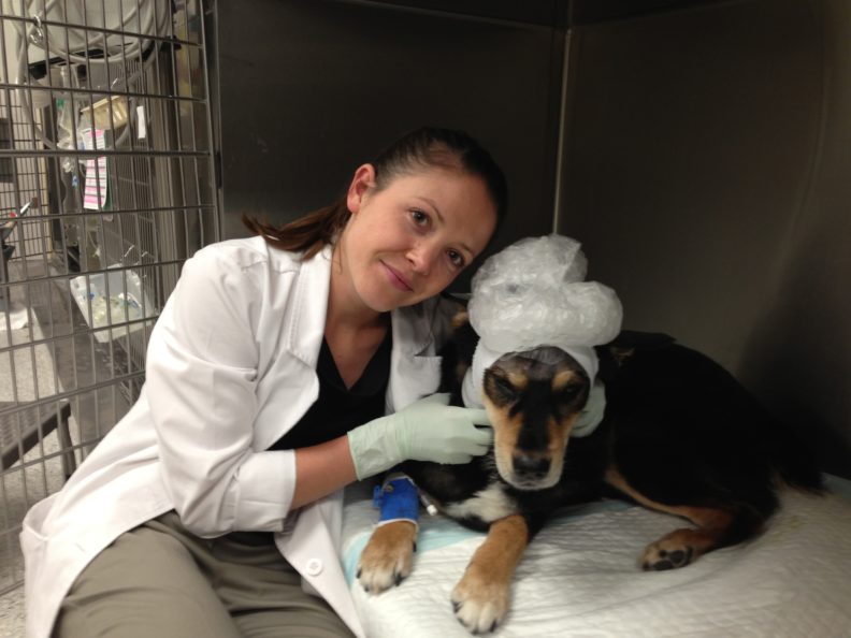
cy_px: 319
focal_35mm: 33
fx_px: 811
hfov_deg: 55.4
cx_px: 426
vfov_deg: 42.9
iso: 64
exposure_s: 1/20
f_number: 2.4
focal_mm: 4.13
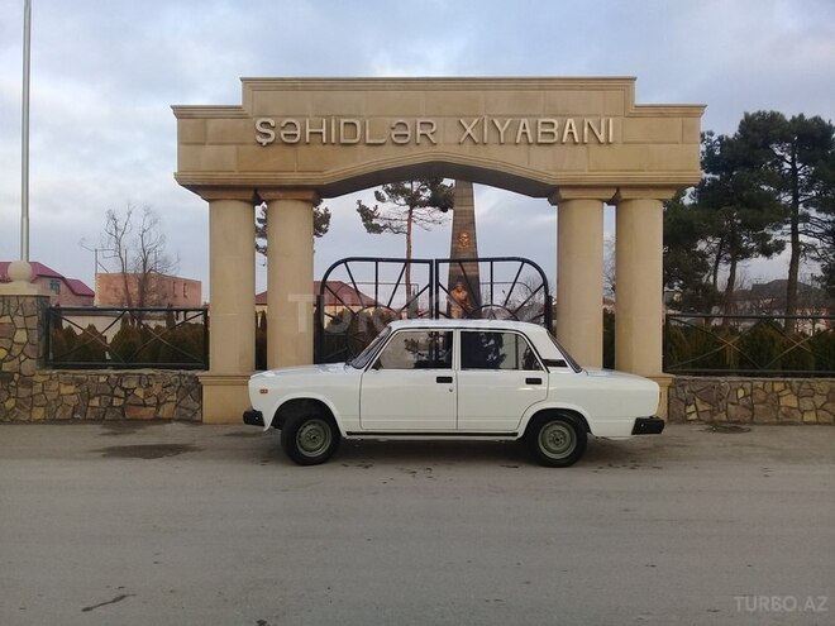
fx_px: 748
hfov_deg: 58.4
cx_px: 418
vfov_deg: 45.4
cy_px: 313
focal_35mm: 31
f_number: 2.2
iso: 50
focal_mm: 3.3
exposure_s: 1/245
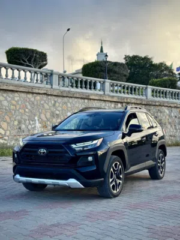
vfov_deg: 39.7
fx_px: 333
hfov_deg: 30.3
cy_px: 120
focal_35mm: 48
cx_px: 90
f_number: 1.78
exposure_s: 1/843
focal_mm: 6.76
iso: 64
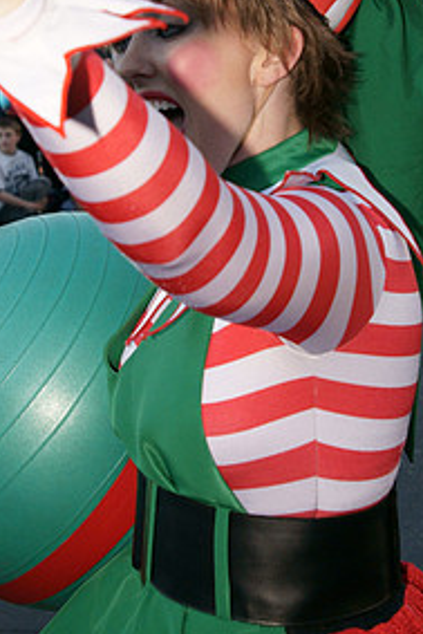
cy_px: 208
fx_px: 1514
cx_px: 254
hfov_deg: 15.9
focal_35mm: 86
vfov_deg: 23.5
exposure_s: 1/2500
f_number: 4
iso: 400
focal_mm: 28
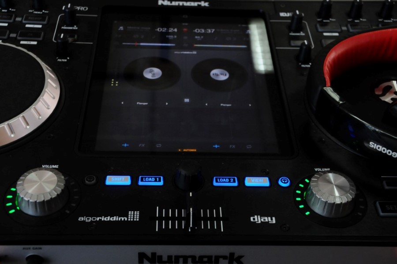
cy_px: 132
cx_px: 198
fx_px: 595
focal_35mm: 54
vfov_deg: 25.0
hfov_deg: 36.9
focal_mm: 36
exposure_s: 1/40
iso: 1250
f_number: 10
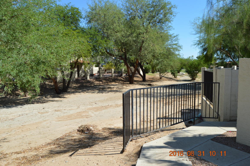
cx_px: 125
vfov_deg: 47.9
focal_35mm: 27
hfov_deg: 67.4
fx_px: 187
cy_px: 83
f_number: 8
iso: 100
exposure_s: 1/250
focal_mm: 18
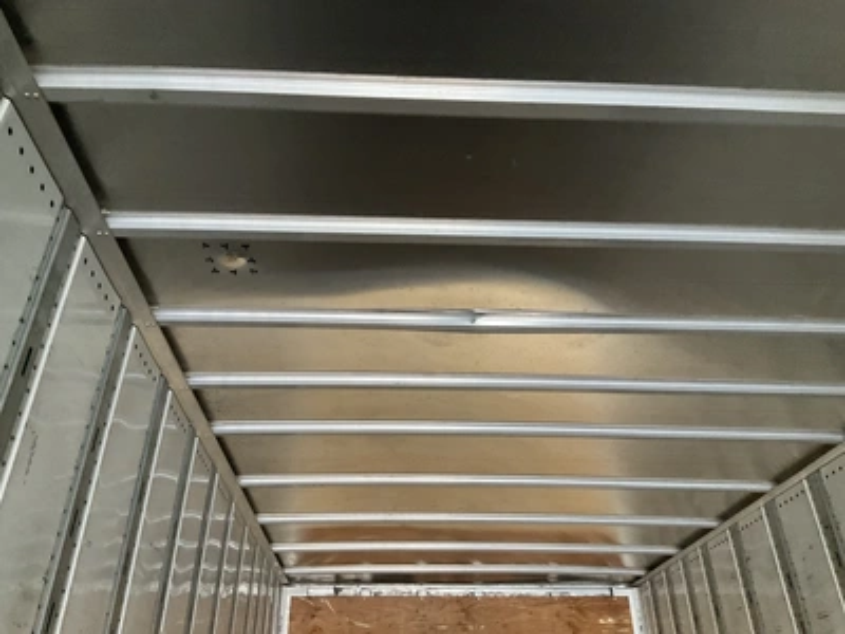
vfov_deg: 48.2
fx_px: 708
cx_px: 422
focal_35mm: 29
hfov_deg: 61.7
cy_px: 317
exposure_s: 1/60
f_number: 1.8
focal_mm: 3
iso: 200
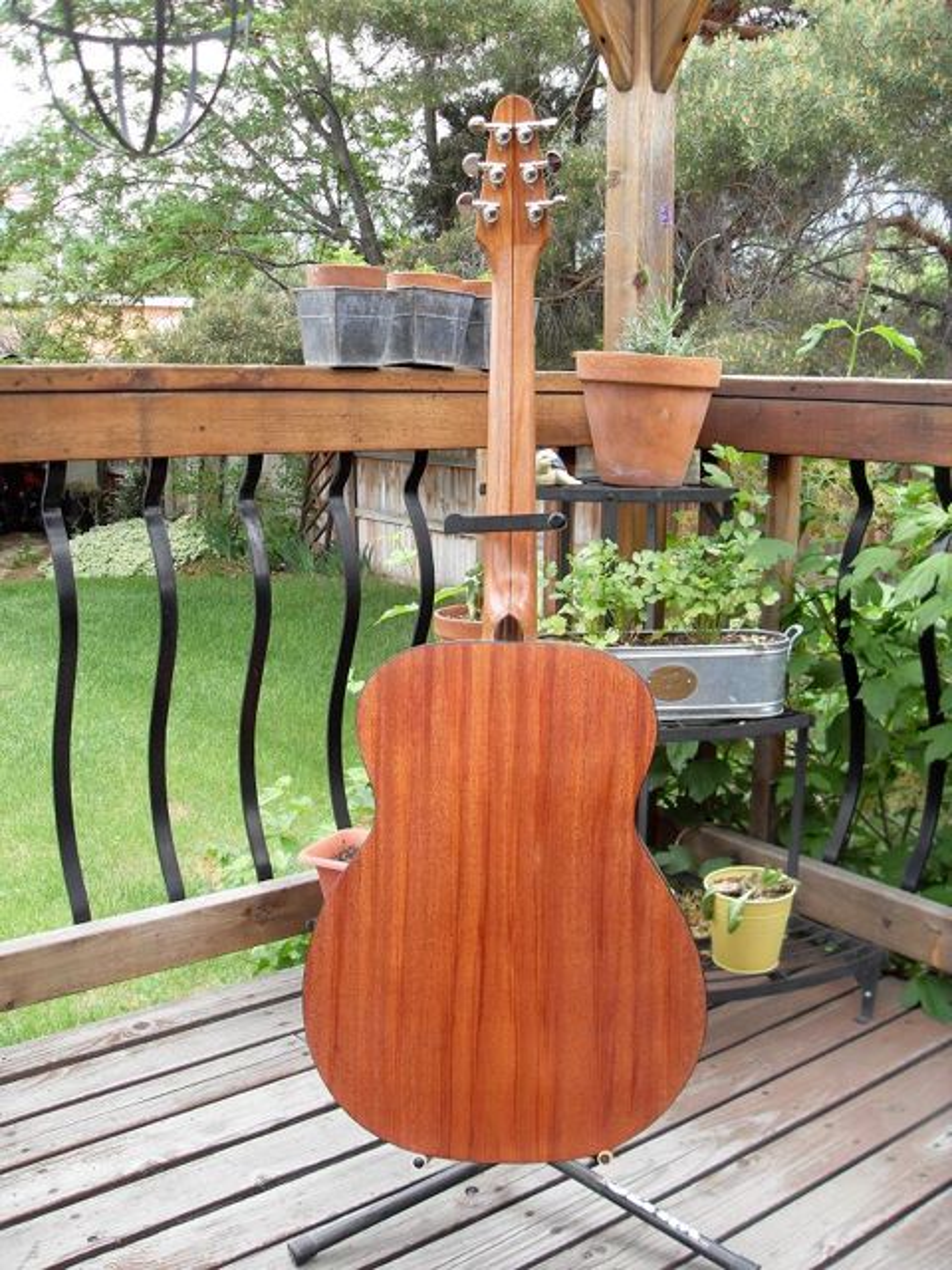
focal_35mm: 35
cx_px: 476
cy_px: 635
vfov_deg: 52.6
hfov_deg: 40.7
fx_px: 1283
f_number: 2.8
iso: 80
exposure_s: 1/90
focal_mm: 6.3
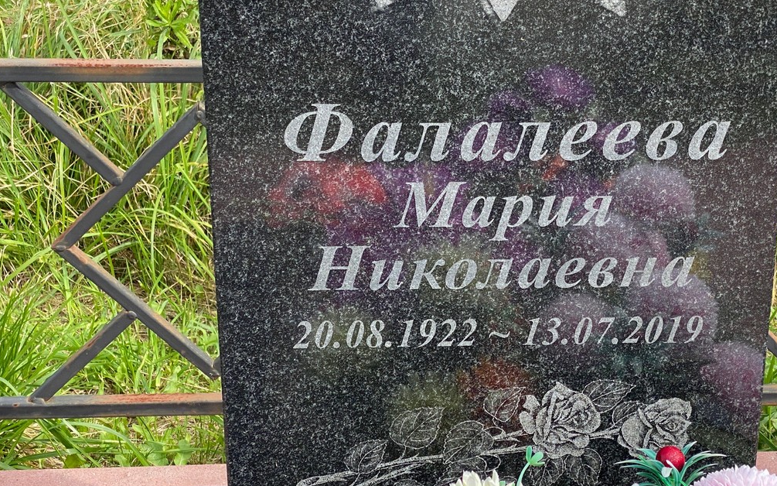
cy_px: 243
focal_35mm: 79
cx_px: 500
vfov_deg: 16.5
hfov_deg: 26.0
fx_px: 1673
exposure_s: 1/631
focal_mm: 6
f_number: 2
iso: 20
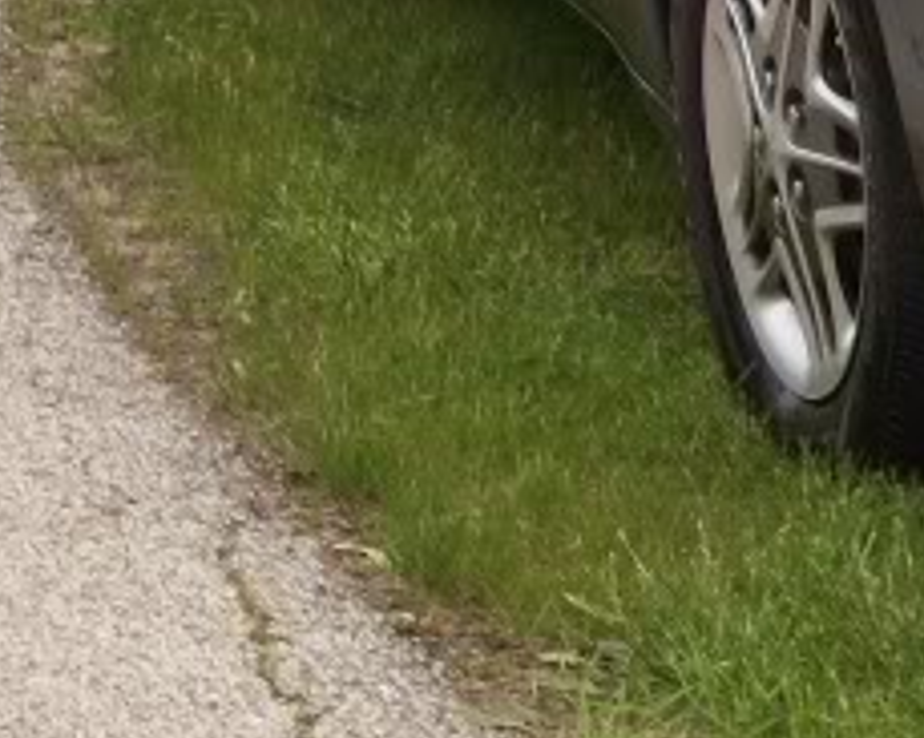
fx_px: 7189
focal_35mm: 263
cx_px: 1485
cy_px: -282
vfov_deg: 5.8
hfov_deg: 7.2
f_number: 4.2
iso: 80
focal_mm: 12.8
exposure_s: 1/399
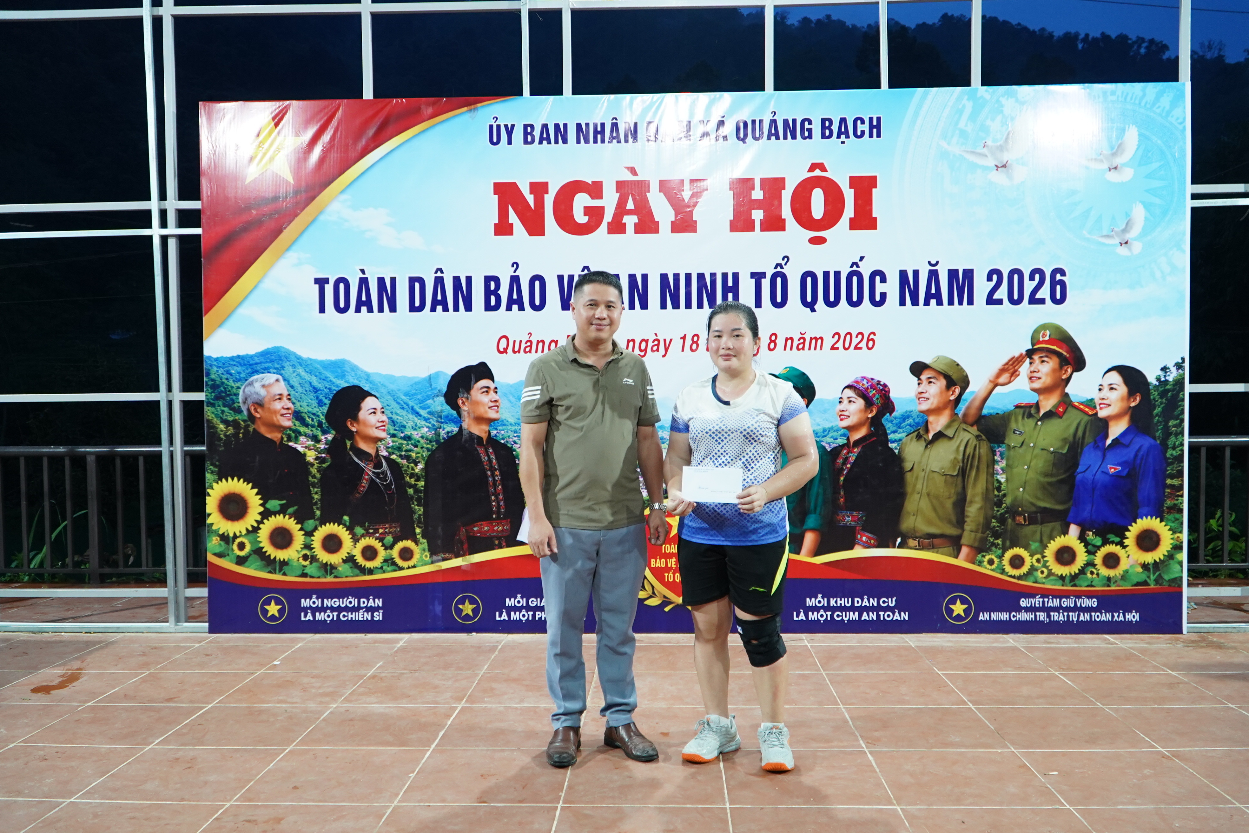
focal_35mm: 28
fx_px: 971
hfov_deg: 65.5
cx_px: 624
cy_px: 416
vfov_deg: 46.4
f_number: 4
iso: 1600
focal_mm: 19
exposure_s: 1/30
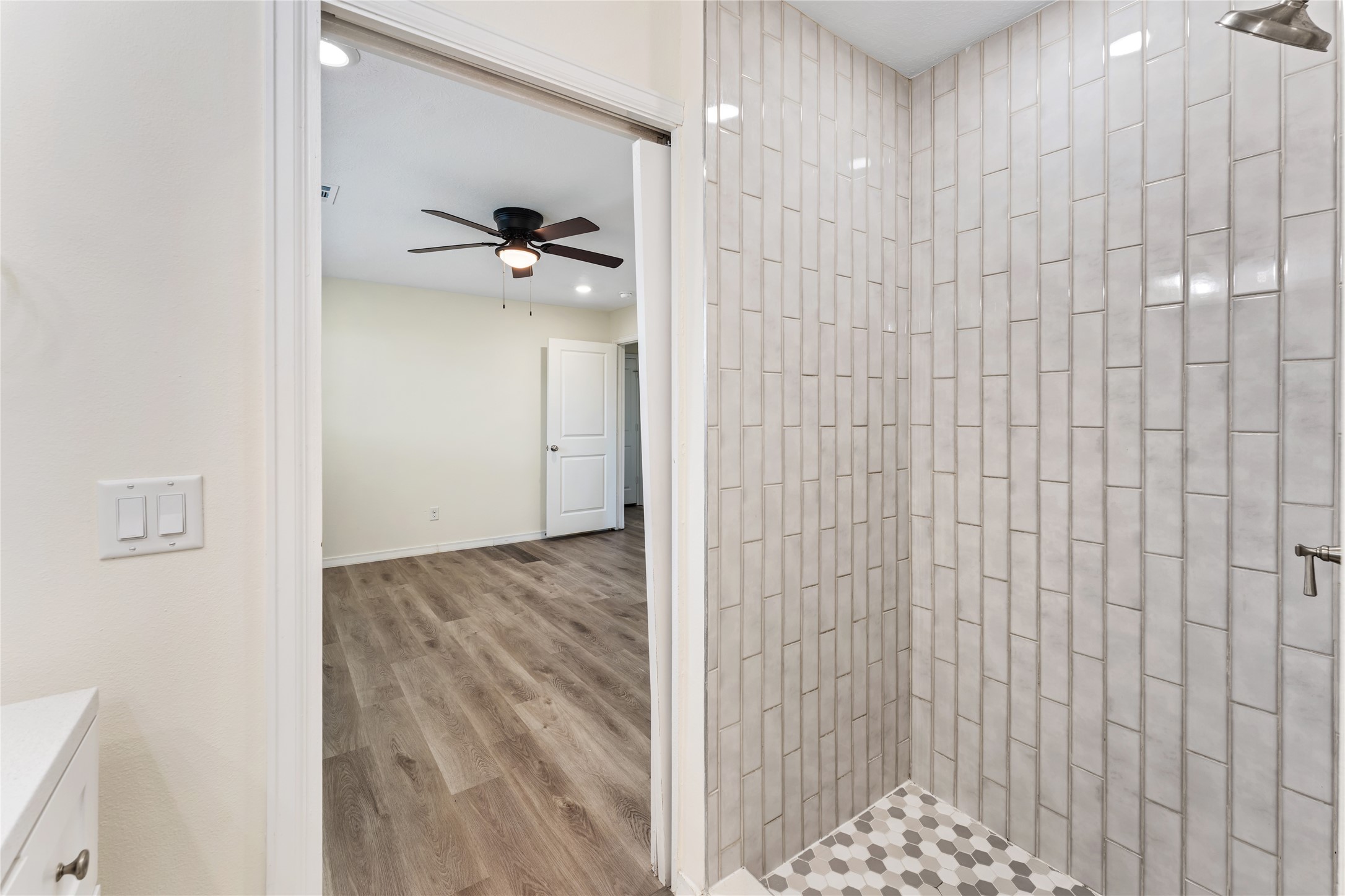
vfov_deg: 81.2
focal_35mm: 14
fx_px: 523
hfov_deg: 104.3
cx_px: 672
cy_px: 448
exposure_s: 1/2
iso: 125
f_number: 8
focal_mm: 14
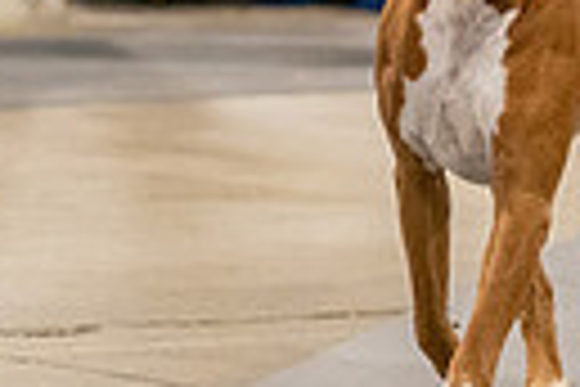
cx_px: 409
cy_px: -272
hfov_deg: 4.1
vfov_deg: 2.7
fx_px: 8168
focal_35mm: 507
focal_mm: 113
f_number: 3.5
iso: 6400
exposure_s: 1/250
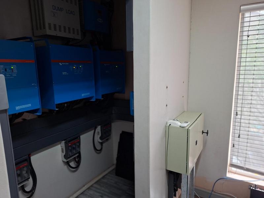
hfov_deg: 73.9
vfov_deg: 58.9
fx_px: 175
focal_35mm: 23
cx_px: 132
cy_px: 99
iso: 250
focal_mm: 5.54
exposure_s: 1/40
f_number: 1.8
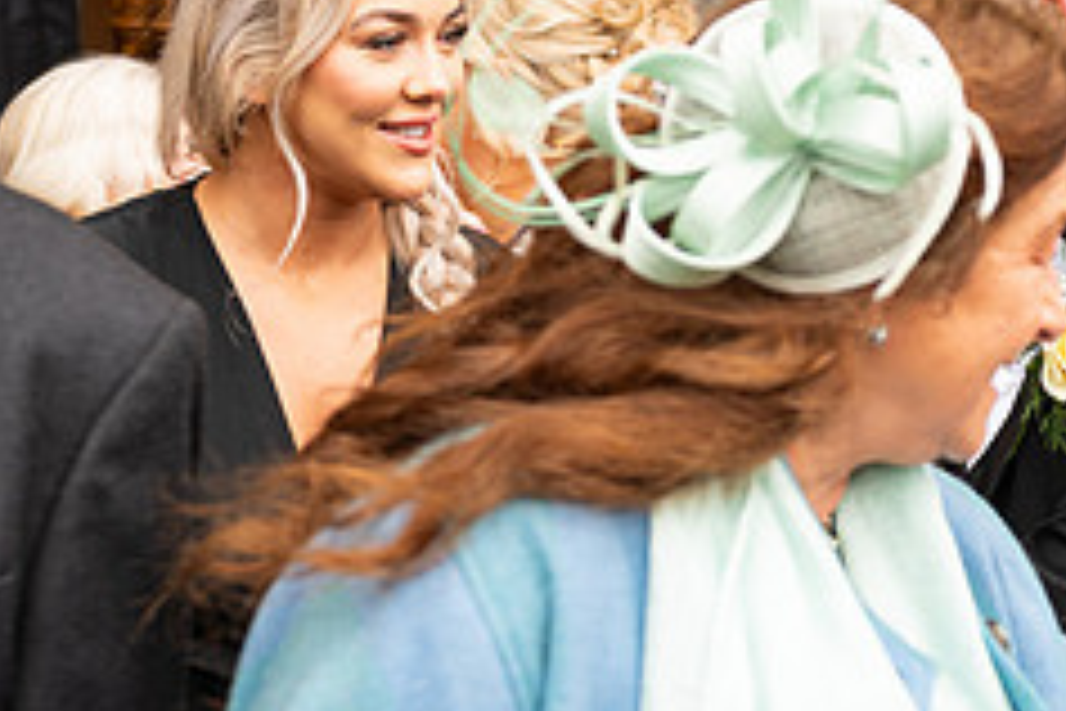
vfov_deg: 15.5
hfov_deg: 23.0
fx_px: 2606
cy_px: 326
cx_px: 720
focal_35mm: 88
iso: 125
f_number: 3.5
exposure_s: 1/160
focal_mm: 36
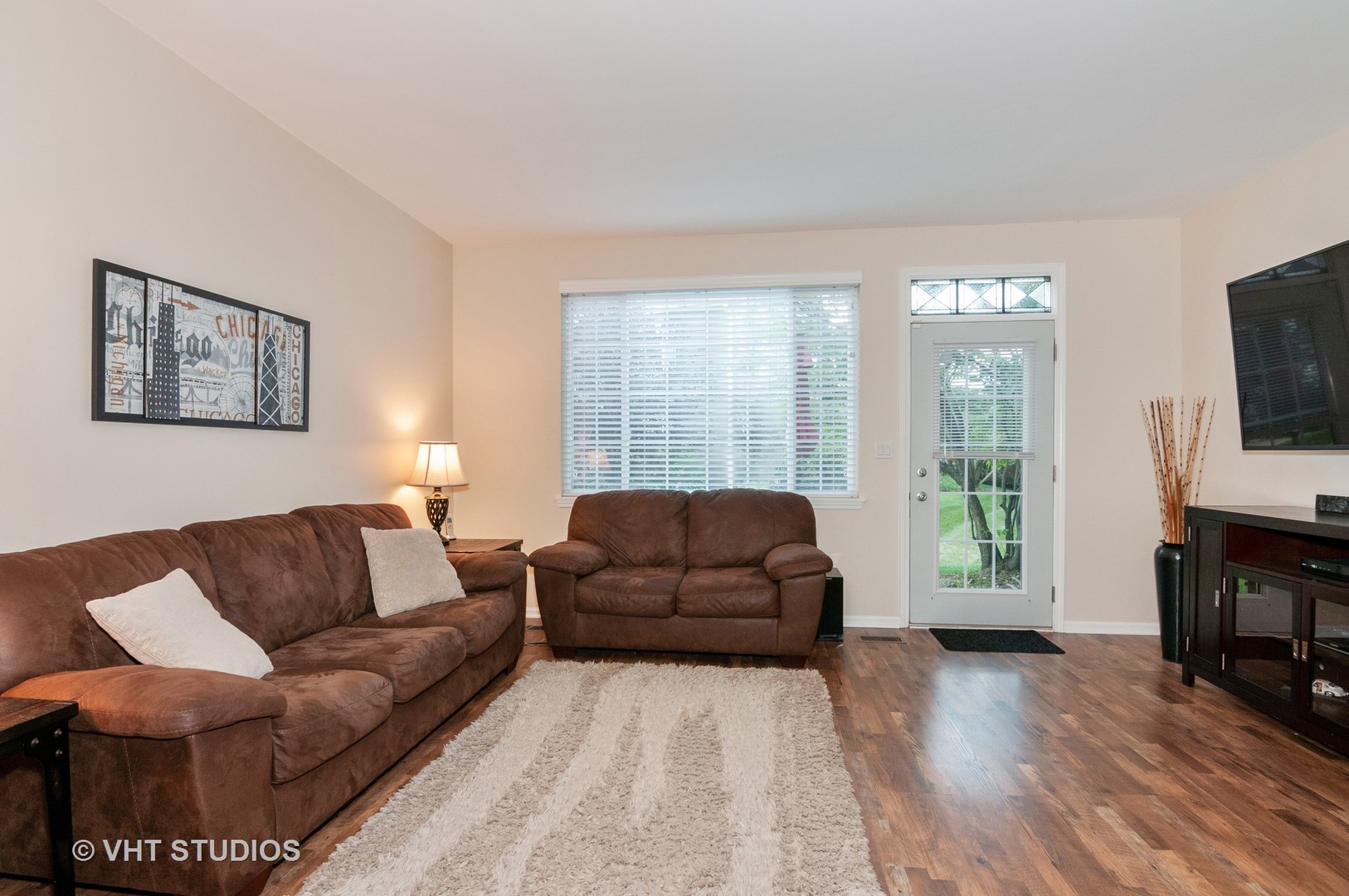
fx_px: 1123
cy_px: 448
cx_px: 674
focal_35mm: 30
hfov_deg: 62.0
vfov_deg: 43.5
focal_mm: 20
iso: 400
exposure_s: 1/20
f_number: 8
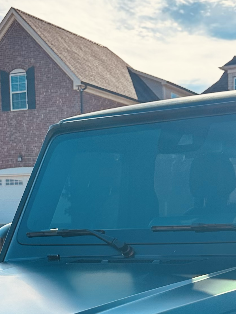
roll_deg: -1.0
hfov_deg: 16.9
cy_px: 376
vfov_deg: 21.0
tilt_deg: -9.5
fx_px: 791
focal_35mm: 87
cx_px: 160
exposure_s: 1/2469
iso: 80
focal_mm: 6.86
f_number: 1.78
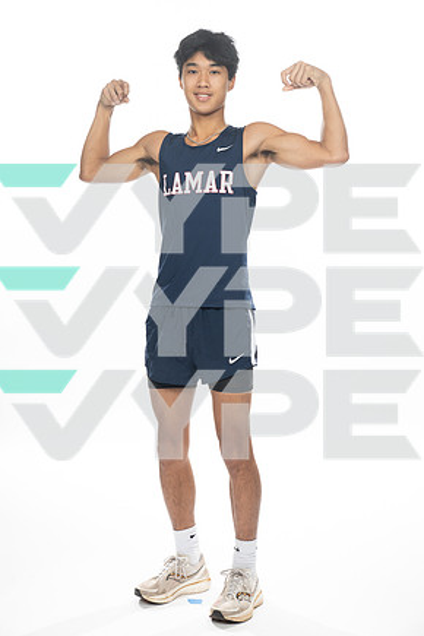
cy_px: 313
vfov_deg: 33.4
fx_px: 1060
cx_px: 208
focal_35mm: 60
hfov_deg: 22.6
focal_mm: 58
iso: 320
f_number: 7.1
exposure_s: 1/160
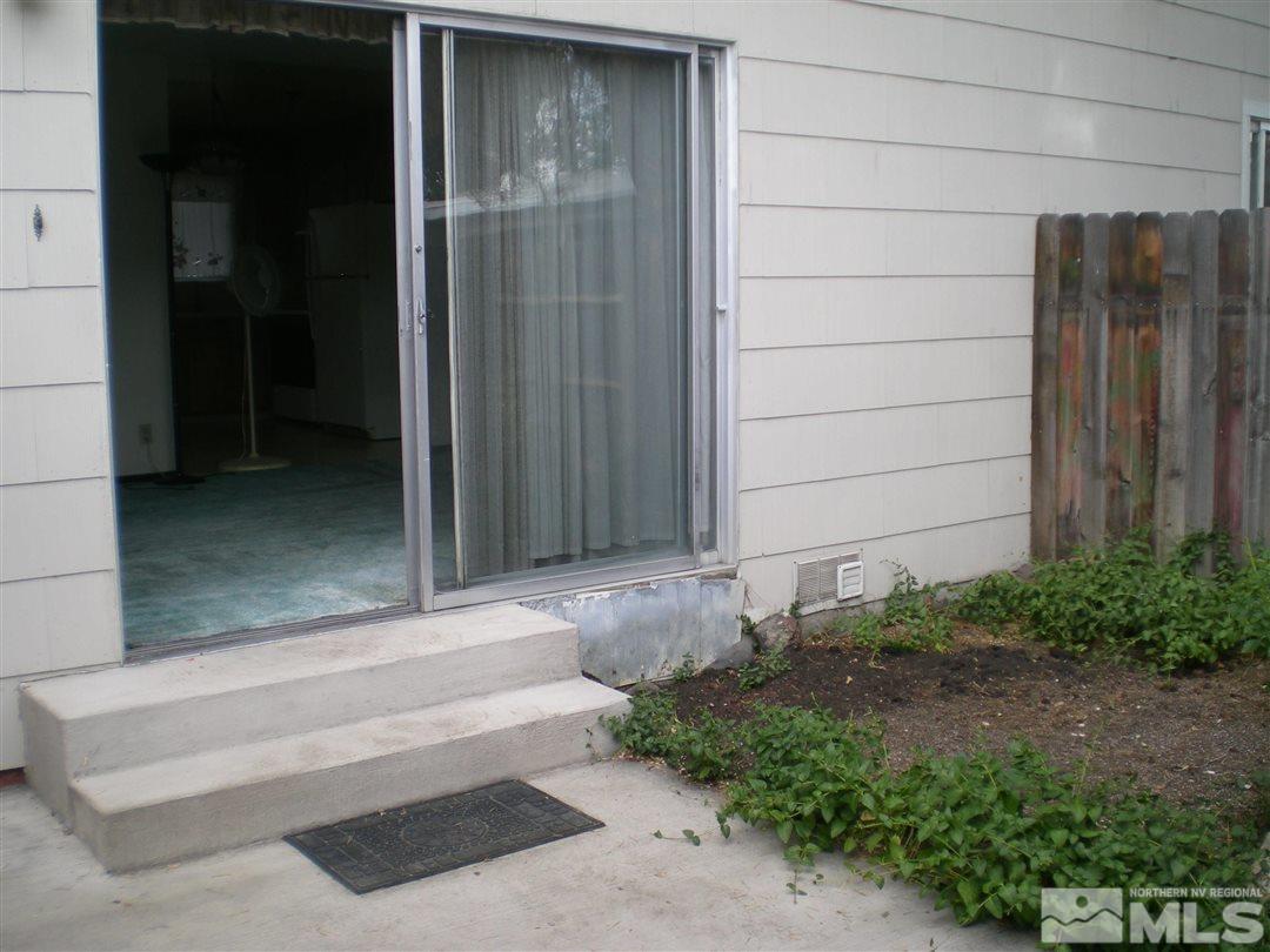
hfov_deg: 49.0
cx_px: 635
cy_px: 476
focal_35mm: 38
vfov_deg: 37.7
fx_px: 1394
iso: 50
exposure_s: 1/115
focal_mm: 6.3
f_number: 3.1
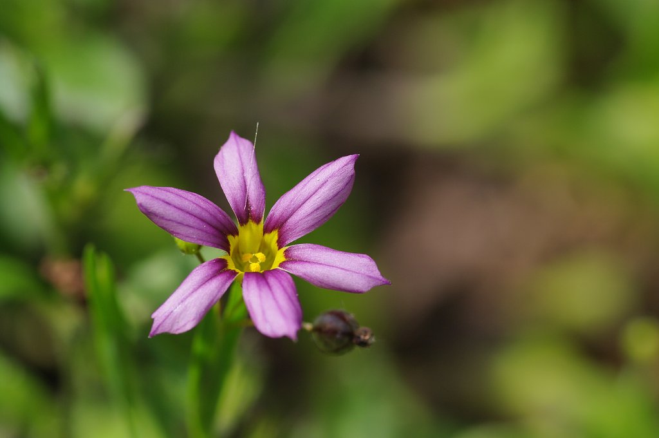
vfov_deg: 9.1
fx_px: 2742
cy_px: 219
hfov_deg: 13.7
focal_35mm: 150
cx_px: 330
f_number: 8
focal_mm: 100
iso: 200
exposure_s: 1/180
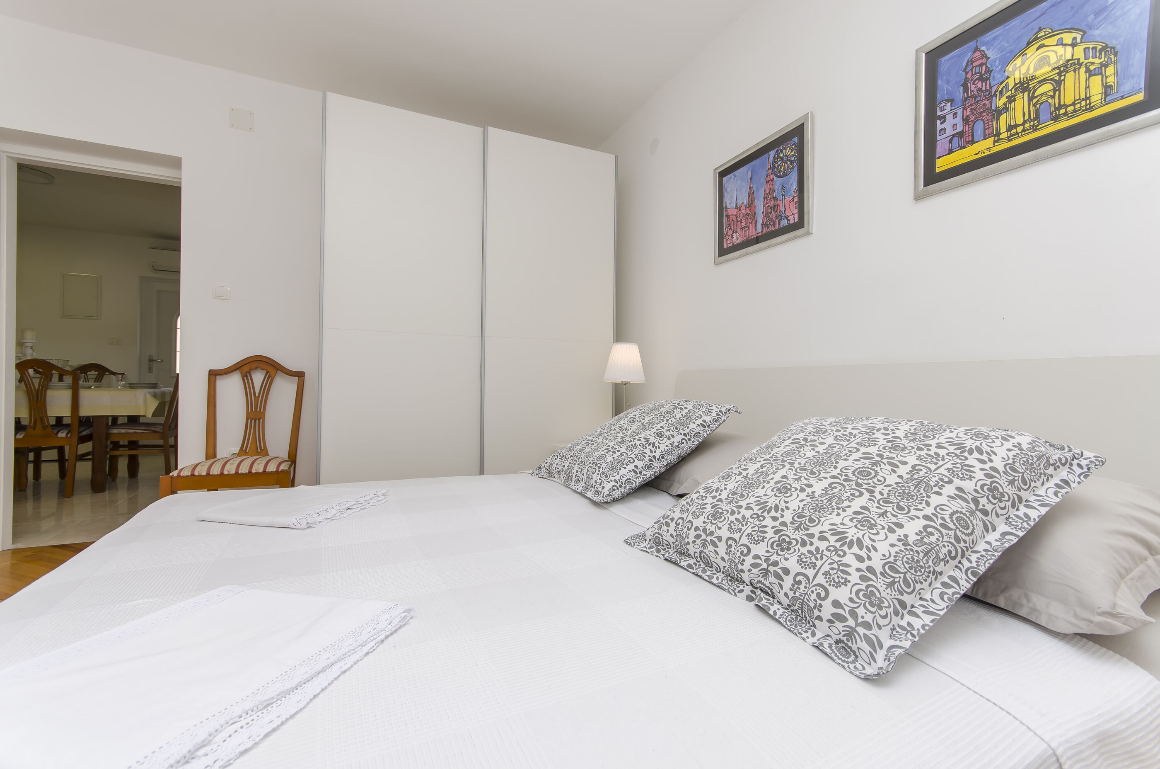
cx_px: 580
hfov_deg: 100.5
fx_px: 482
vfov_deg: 77.1
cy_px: 384
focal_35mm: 15
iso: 100
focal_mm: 10
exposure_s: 1/100
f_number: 7.1
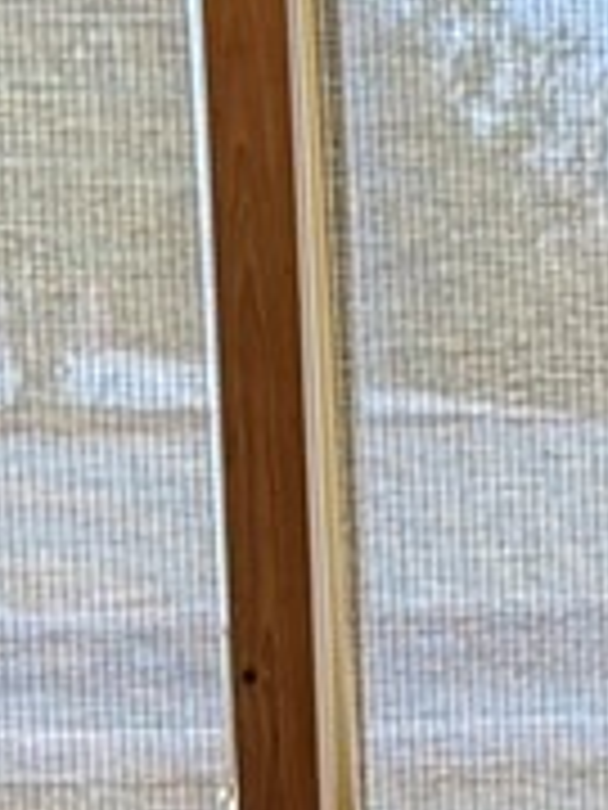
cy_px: 958
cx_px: 1698
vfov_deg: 7.7
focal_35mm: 256
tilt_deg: -5.2
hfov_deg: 5.5
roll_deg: +0.9
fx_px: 5995
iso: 160
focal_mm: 6.76
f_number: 1.78
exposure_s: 1/152
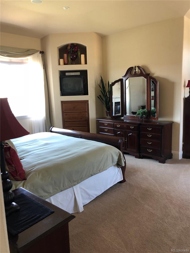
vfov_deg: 63.4
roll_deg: +1.9
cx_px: 95
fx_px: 205
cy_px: 126
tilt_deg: -9.5
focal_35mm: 28
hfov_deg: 49.7
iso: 40
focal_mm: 4
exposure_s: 1/15
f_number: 1.8
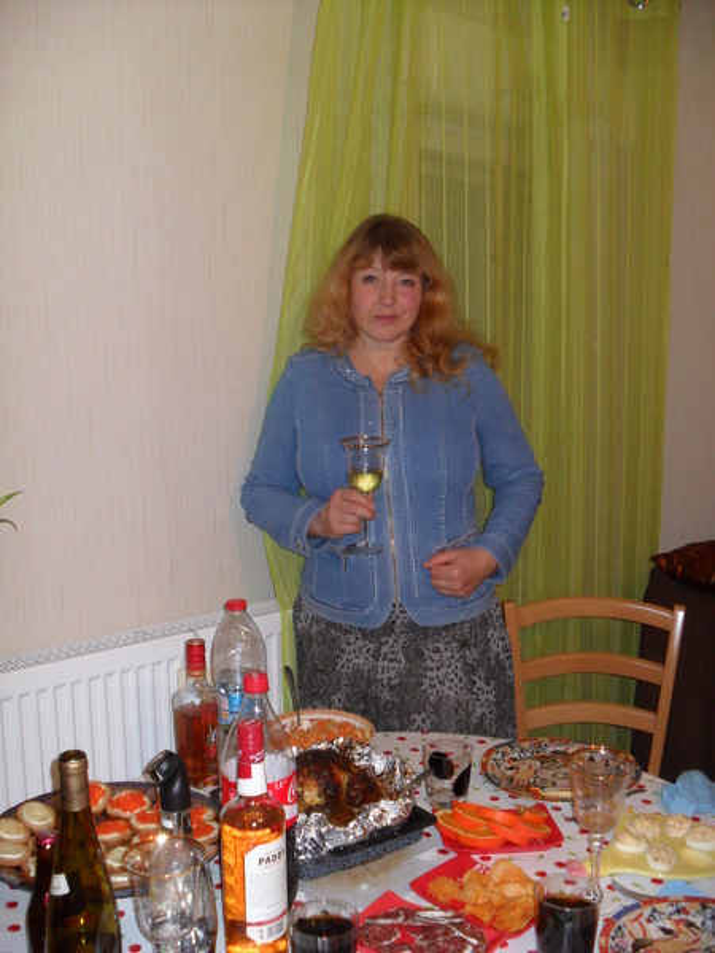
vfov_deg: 52.6
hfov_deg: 40.7
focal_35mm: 35
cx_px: 358
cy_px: 476
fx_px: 964
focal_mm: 6.3
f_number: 3
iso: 200
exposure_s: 1/15
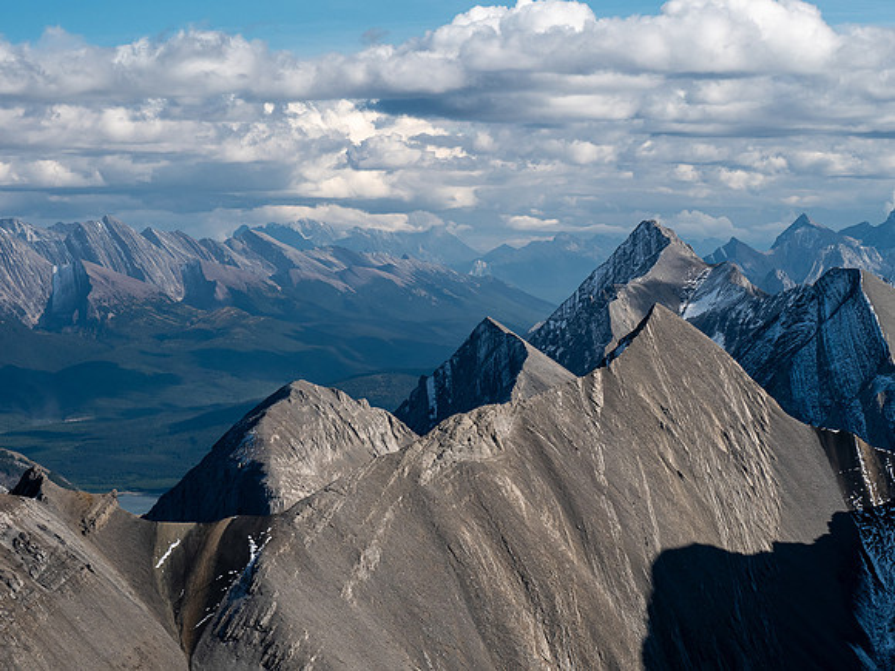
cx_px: 448
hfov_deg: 17.0
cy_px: 336
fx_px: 2999
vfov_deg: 12.8
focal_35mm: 116
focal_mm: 58
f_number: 8
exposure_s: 1/250
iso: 200
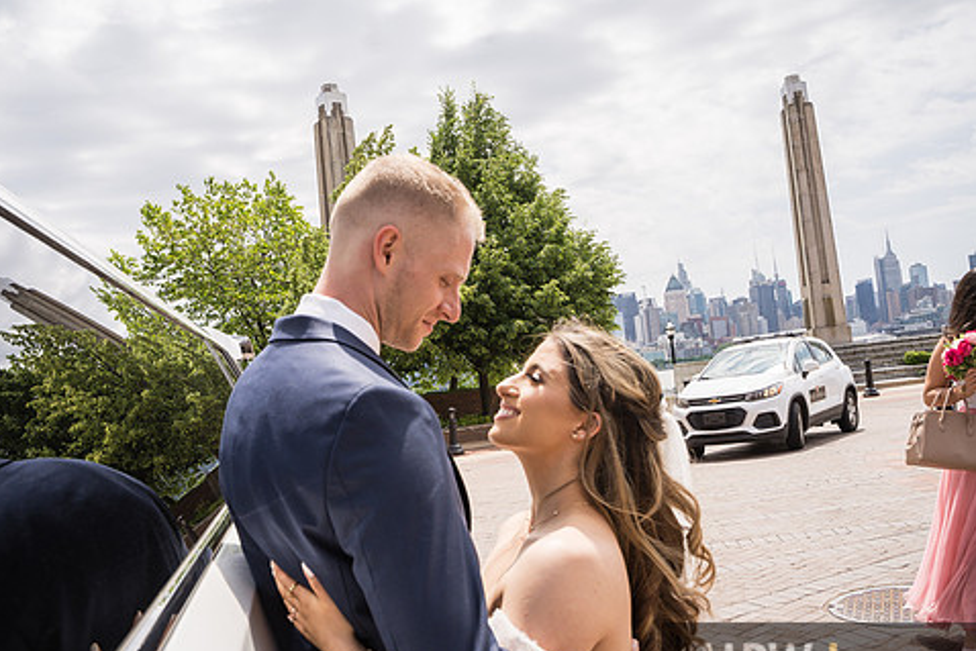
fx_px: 922
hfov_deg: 55.7
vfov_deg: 38.9
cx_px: 435
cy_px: 356
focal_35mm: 34
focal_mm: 28
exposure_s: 1/250
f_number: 8
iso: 100
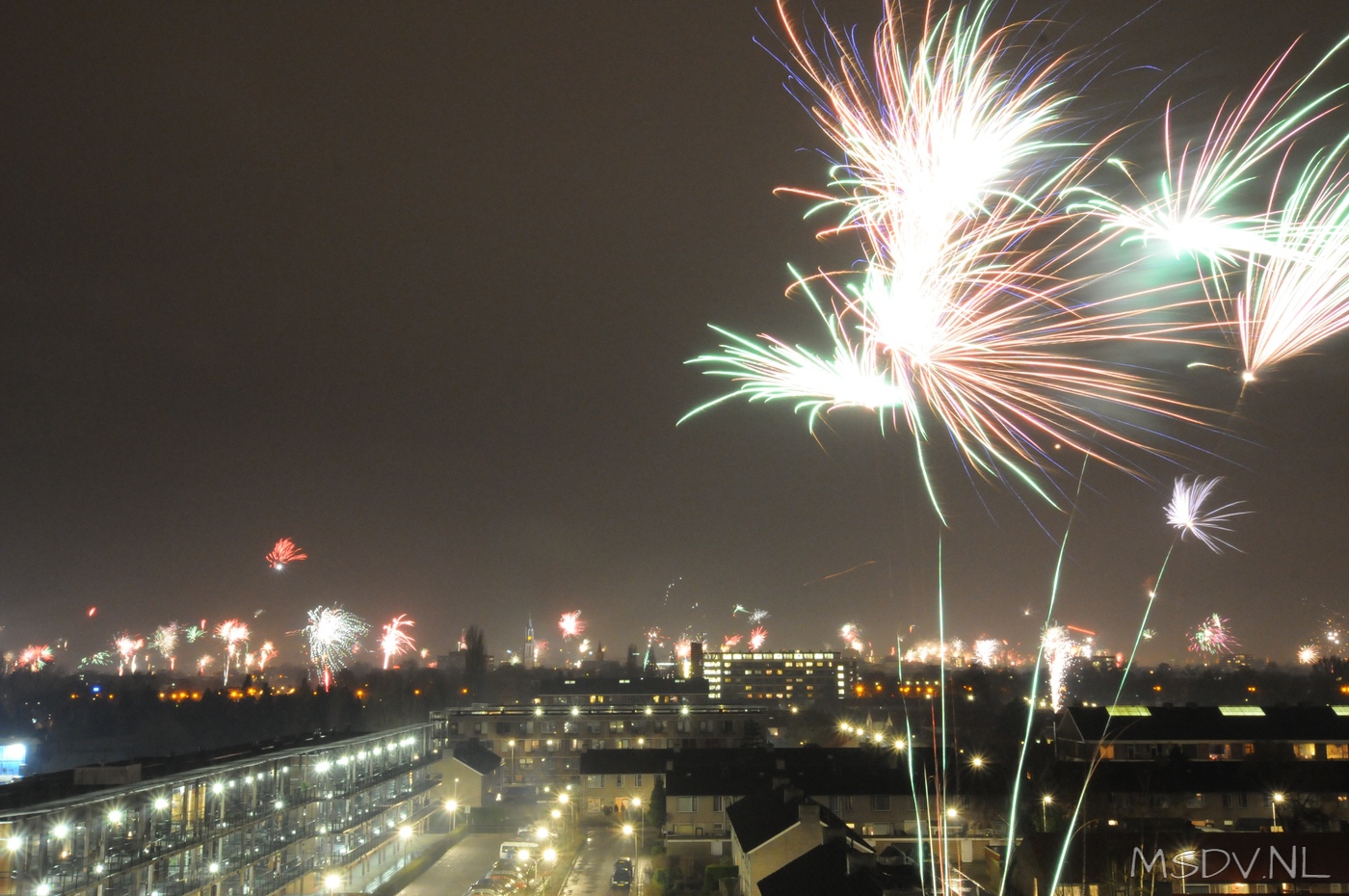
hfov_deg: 53.2
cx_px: 674
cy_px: 448
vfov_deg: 36.8
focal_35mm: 36
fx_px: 1347
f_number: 16
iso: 1600
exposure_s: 10
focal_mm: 24
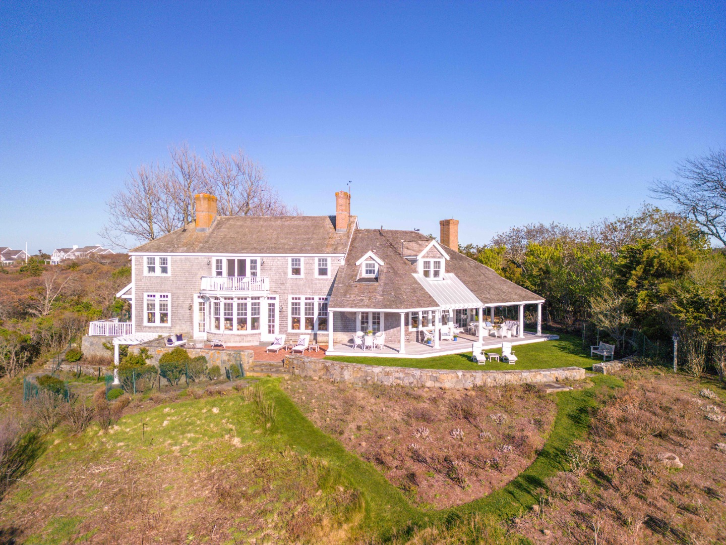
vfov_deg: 56.8
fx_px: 503
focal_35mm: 24
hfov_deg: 71.6
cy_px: 272
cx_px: 363
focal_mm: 6.72
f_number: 1.7
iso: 150
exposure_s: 1/120
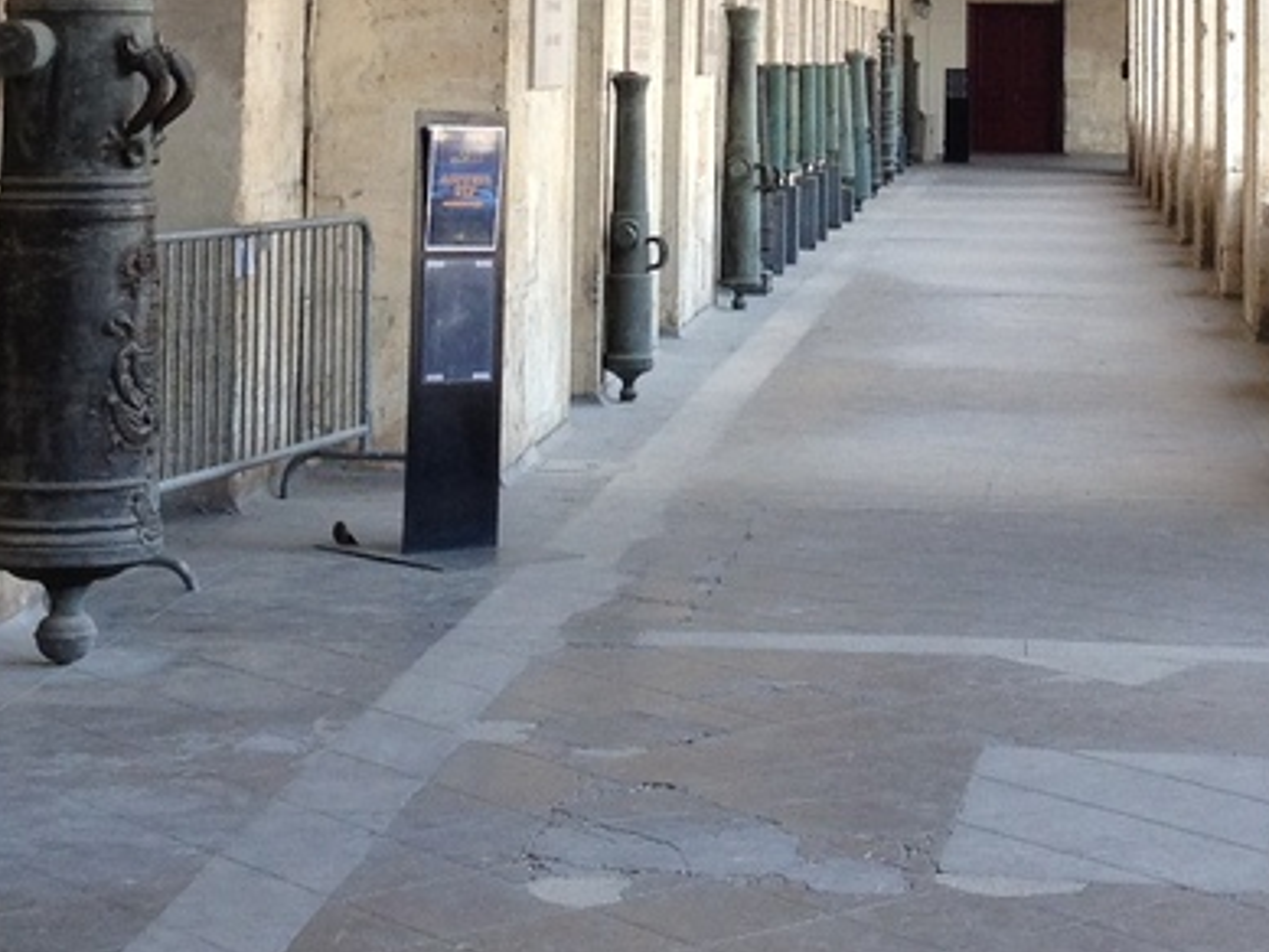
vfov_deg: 13.4
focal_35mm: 108
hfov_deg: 18.1
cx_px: 868
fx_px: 3960
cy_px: -176
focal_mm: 4.28
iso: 80
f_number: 2.4
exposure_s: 1/120
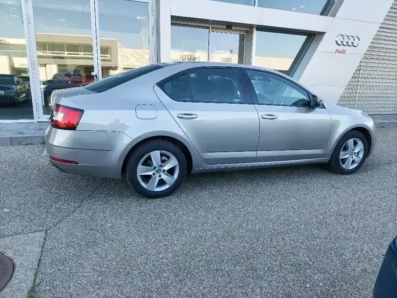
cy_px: 149
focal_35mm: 23
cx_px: 198
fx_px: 264
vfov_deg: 58.9
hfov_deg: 73.9
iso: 50
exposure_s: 1/385
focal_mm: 6.62
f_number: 1.67
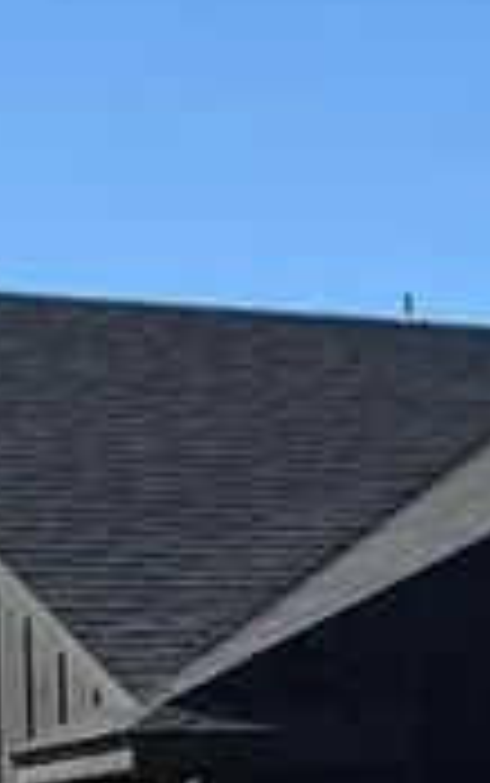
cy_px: 520
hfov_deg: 6.5
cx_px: 755
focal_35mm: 200
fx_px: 4266
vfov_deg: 10.5
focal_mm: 6.76
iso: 80
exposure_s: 1/4673
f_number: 1.78
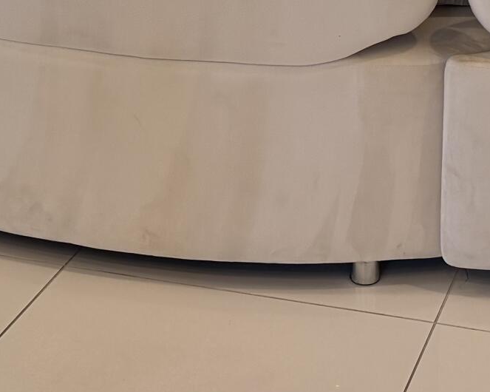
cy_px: -387
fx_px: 1537
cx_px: 373
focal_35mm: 106
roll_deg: -0.4
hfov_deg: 18.0
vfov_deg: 12.7
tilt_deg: -6.1
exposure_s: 1/234
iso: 160
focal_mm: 6.76
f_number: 1.78
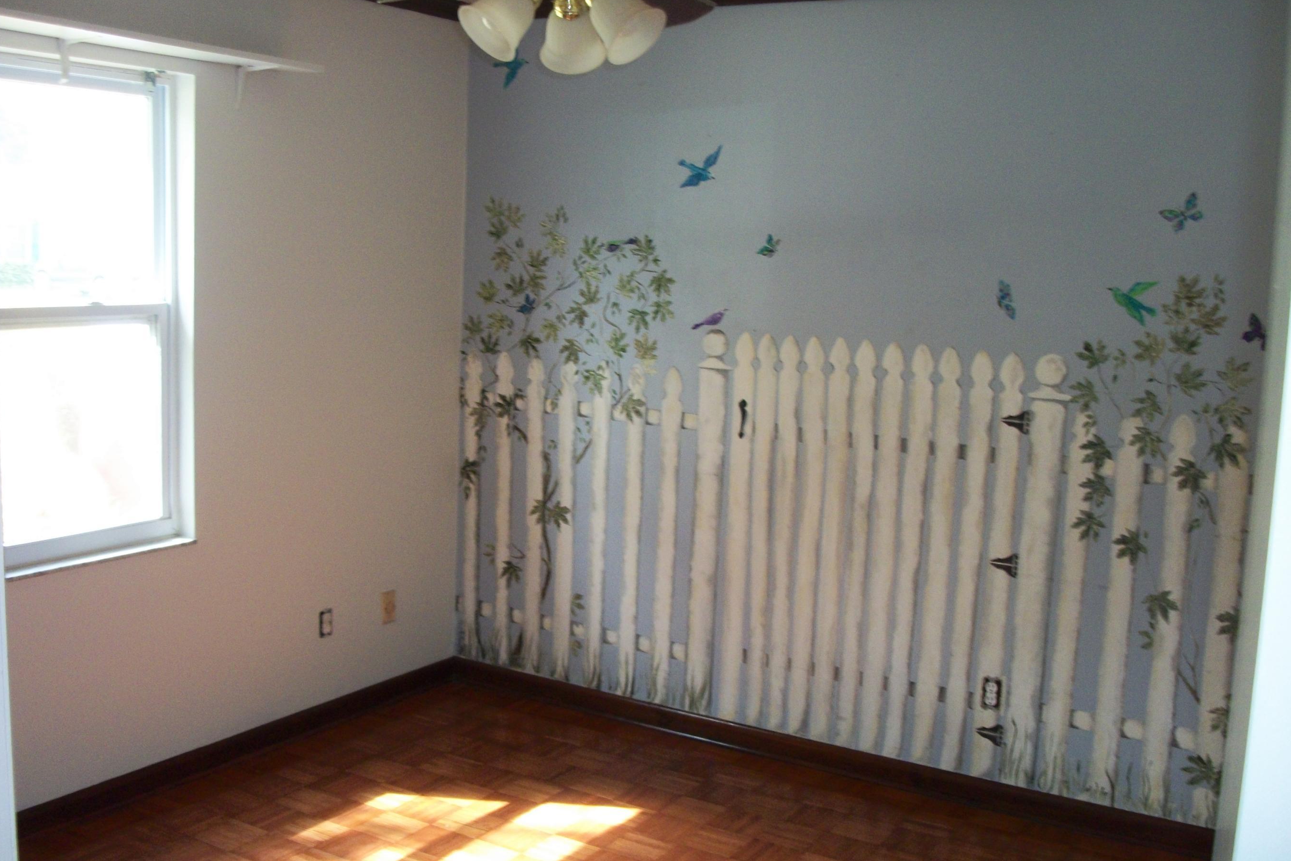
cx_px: 577
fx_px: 1327
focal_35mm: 37
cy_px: 465
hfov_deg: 51.8
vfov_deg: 35.9
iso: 160
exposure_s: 1/30
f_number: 2.9
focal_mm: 5.7
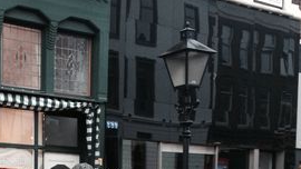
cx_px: 38
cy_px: 230
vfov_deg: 14.4
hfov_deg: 25.8
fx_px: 639
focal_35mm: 80
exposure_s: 1/20
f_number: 2.4
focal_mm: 4.12
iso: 100
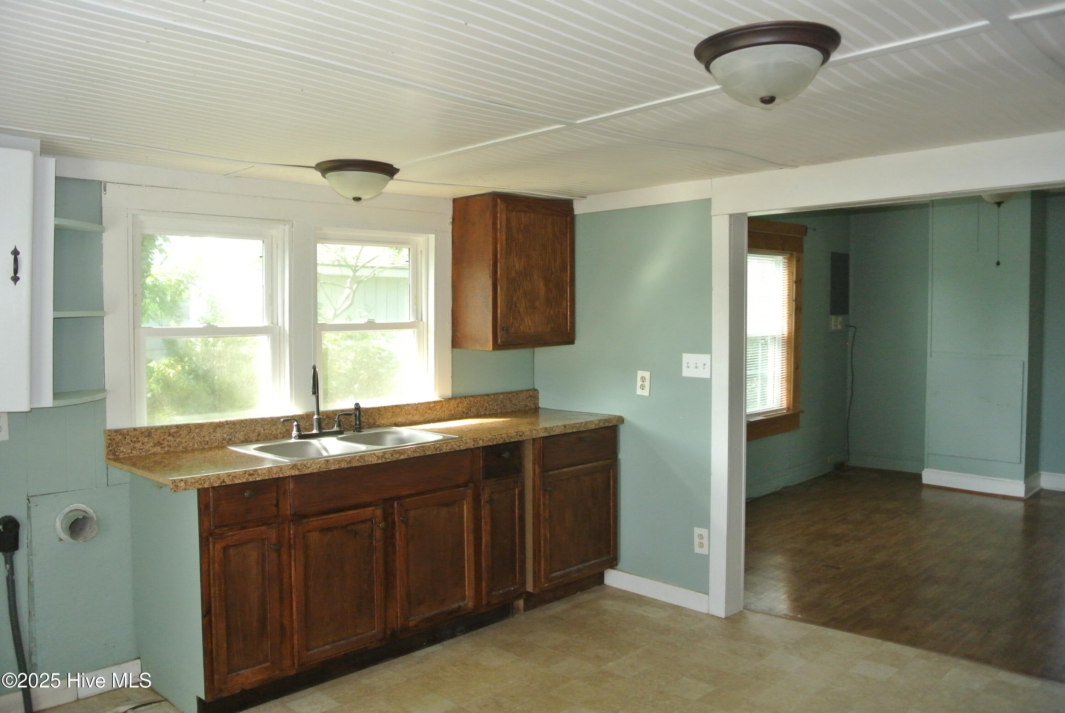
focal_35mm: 27
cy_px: 356
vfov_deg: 48.0
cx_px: 532
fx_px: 800
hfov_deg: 67.3
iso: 720
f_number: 3.5
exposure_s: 1/60
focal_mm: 10
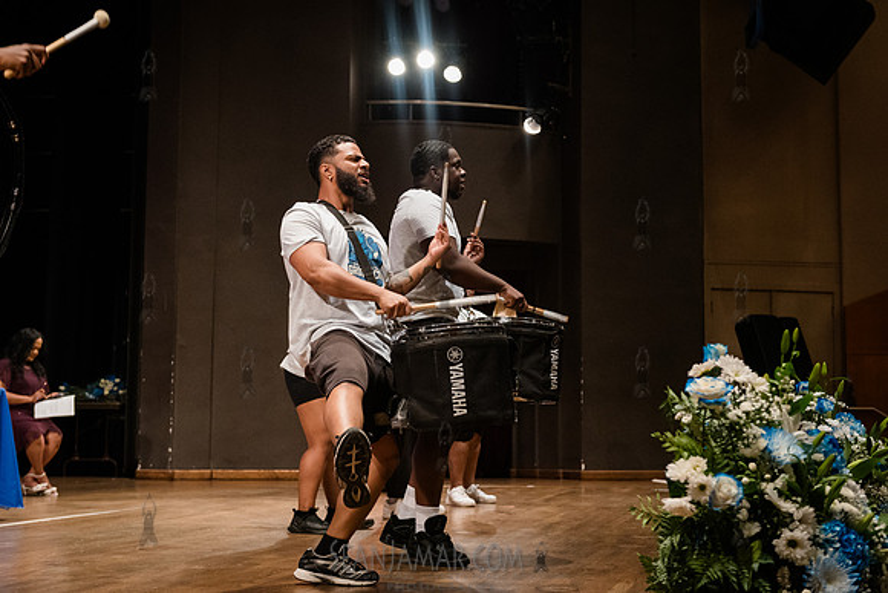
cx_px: 444
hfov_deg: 37.7
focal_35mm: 53
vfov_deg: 25.7
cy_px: 296
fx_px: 1299
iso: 5000
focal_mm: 52
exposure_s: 1/250
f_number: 4
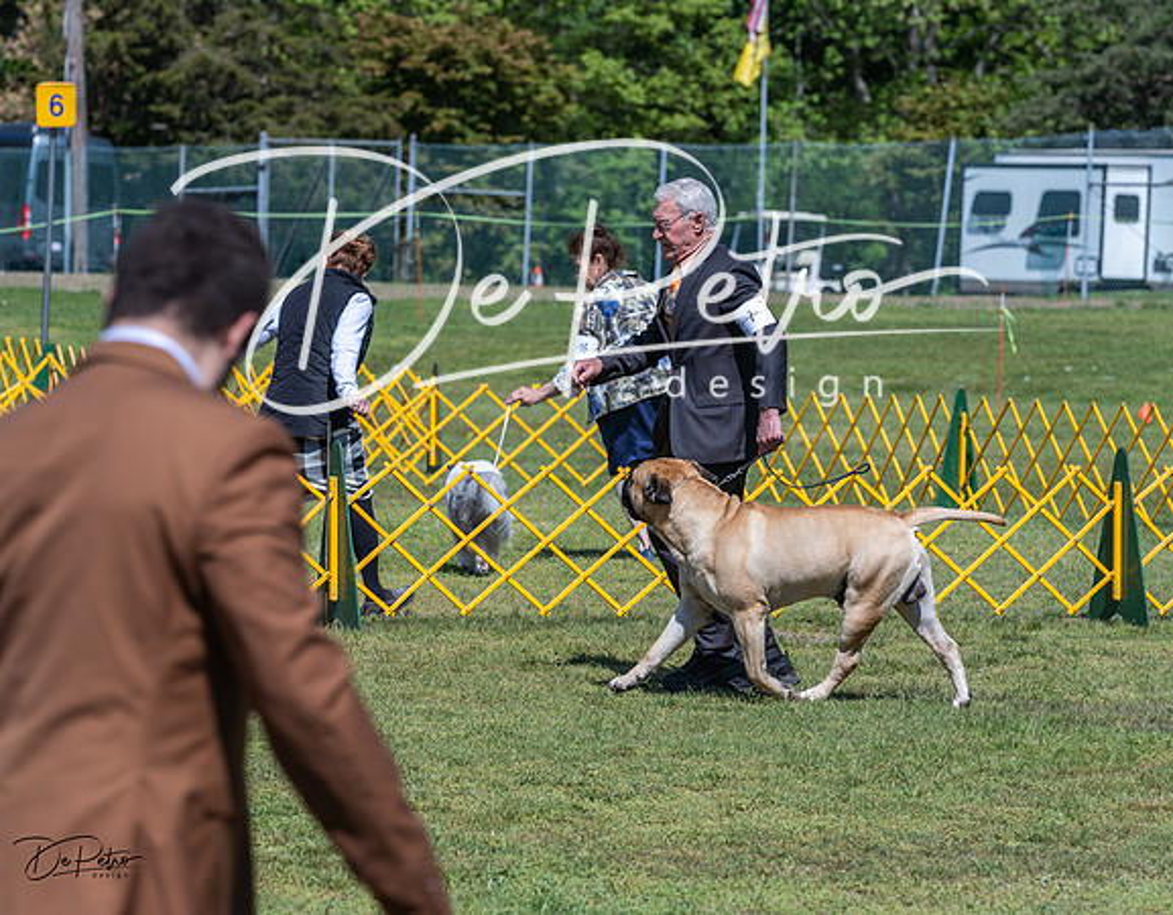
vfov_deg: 7.8
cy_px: 450
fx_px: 6719
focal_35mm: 195
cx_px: 591
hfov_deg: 10.0
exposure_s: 1/640
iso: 100
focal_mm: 162
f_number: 6.3
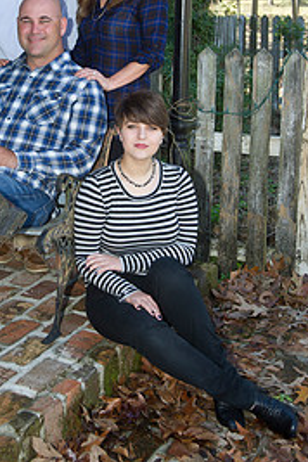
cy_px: 126
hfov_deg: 21.0
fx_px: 821
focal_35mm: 64
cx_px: 63
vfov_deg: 31.0
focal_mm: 38
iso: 400
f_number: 6.3
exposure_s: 1/125
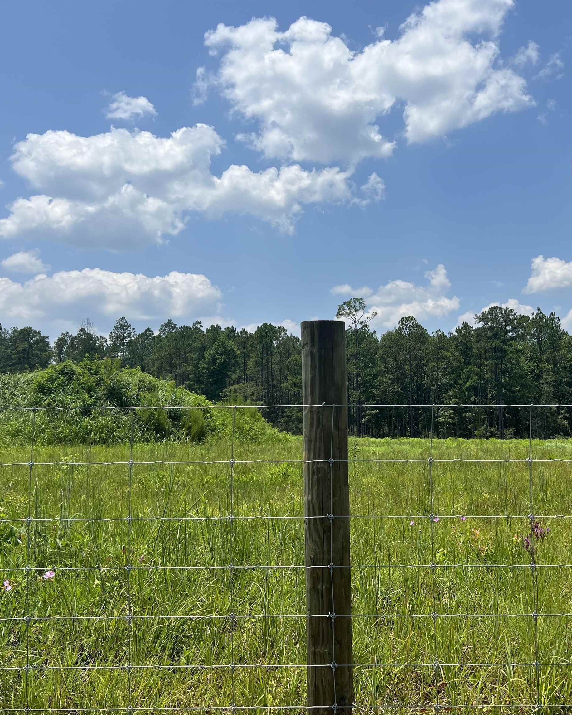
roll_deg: +0.5
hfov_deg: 42.8
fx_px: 720
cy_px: 358
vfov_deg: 52.8
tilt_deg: +5.1
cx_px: 378
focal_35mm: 34
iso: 50
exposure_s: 1/6993
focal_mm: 5.7
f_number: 1.5
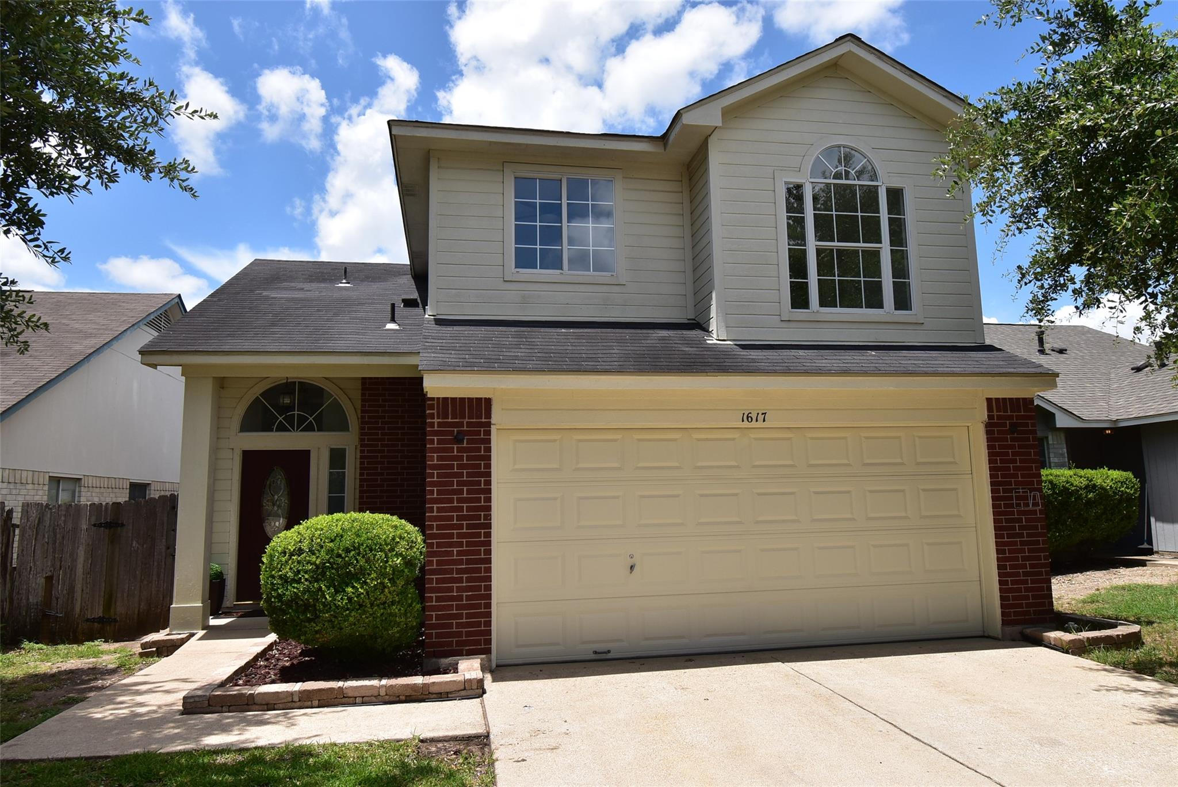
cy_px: 394
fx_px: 737
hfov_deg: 77.3
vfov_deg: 56.2
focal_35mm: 22
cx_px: 589
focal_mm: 15
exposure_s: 1/500
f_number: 11
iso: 400
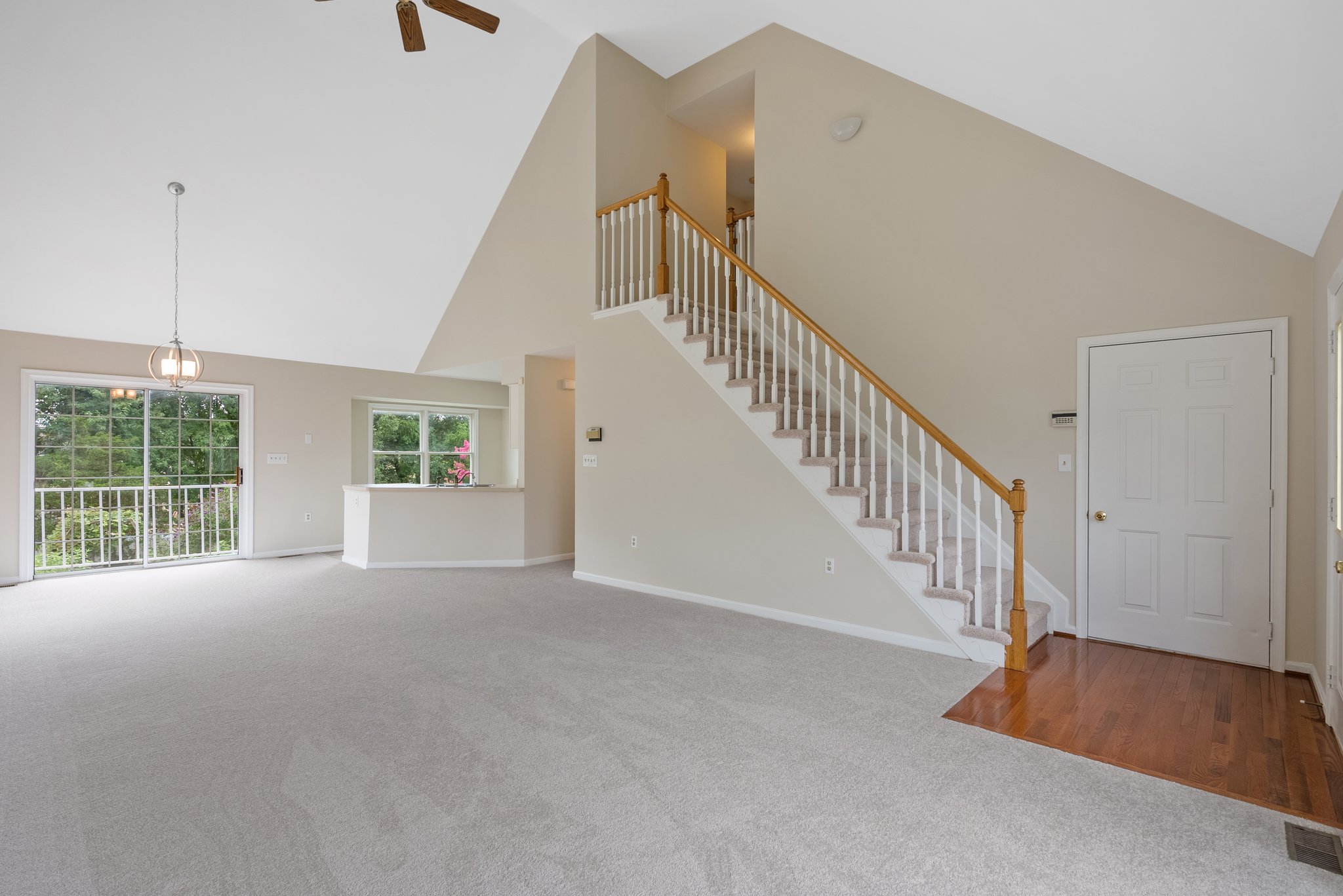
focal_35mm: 16
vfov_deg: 73.8
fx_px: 597
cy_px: 448
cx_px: 672
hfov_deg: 96.7
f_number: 8
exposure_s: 1/8
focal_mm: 16
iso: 250
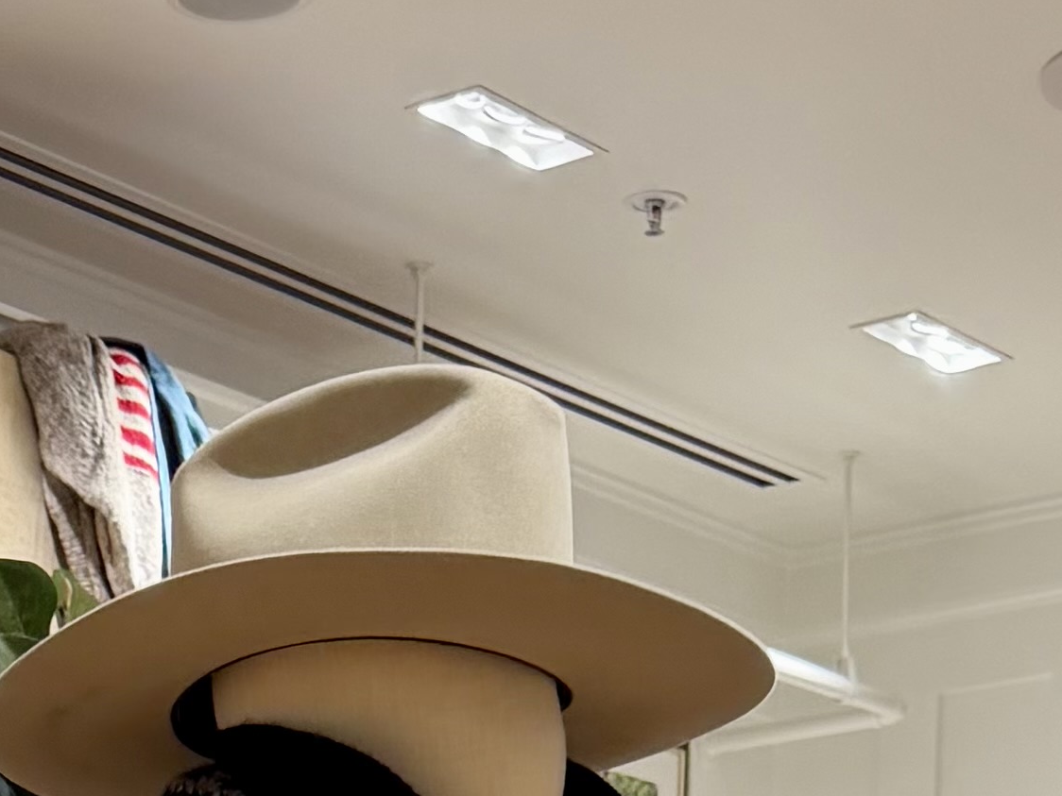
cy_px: 2042
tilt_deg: -10.4
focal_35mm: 122
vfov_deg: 10.2
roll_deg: +0.1
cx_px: 146
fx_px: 3743
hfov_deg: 16.0
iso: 100
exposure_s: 1/100
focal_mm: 6.76
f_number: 1.78
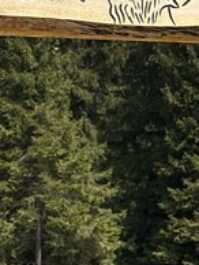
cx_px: -124
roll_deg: +0.4
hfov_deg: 5.8
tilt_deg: +14.8
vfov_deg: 7.8
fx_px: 1935
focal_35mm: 253
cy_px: 29
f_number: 1.78
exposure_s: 1/5263
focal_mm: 6.86
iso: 100
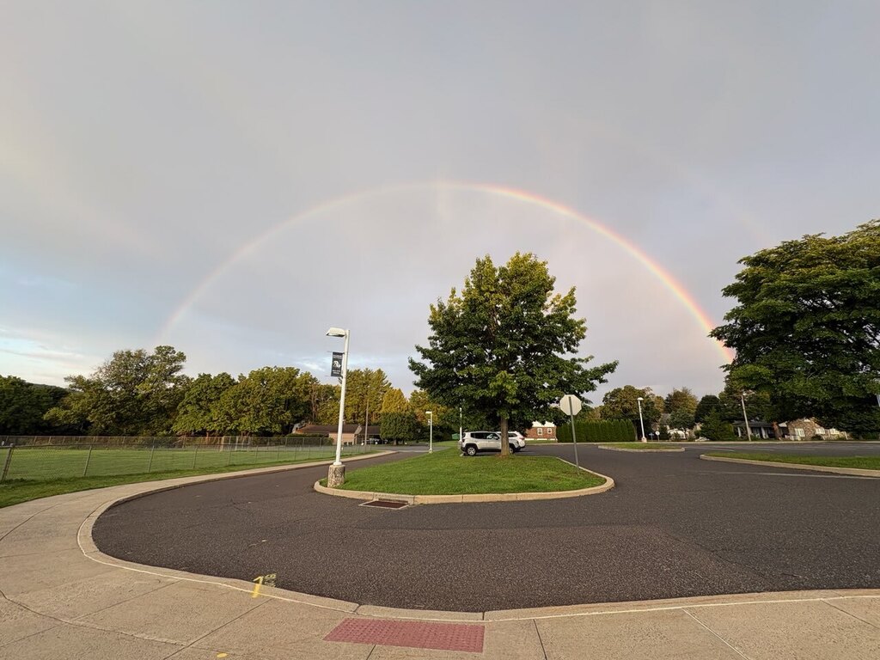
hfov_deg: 102.1
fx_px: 356
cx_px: 440
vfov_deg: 85.7
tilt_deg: +14.9
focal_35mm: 14
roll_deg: -0.2
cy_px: 330
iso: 40
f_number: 2.2
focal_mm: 2.22
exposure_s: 1/136
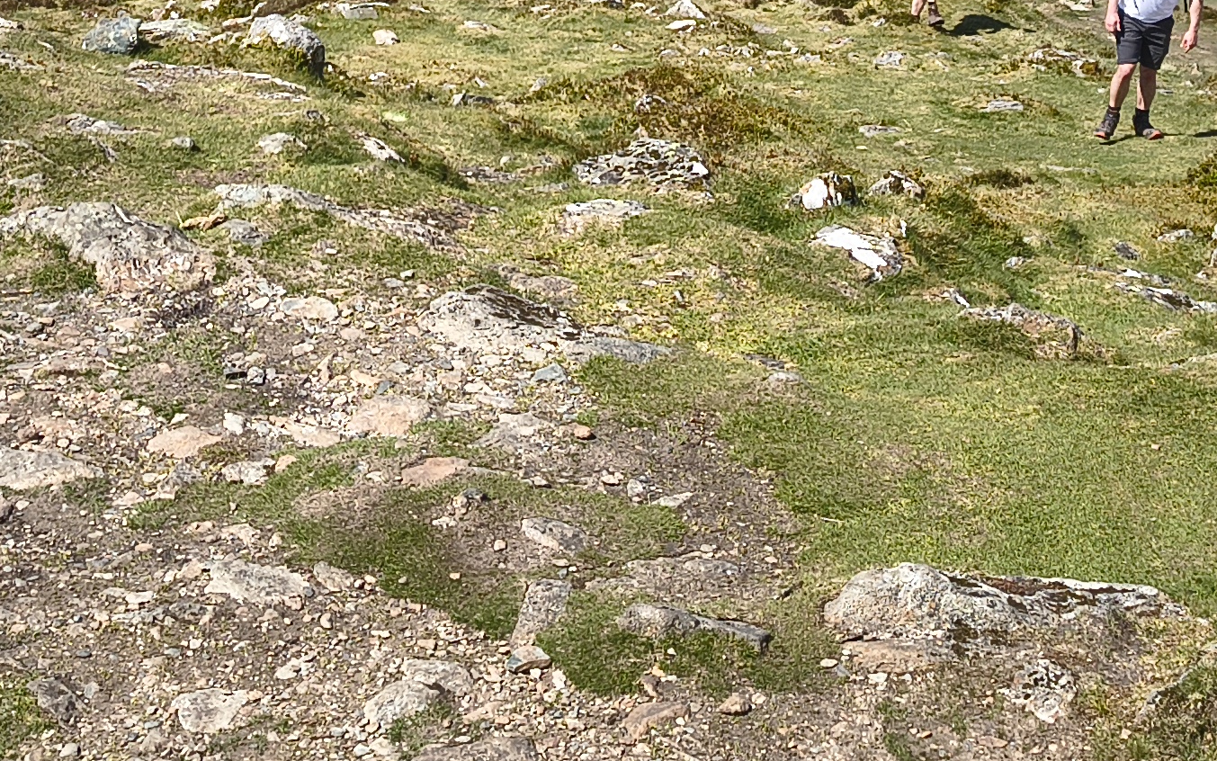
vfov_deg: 16.3
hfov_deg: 26.5
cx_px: 317
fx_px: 2554
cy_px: -139
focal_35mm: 77
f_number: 1.8
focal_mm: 5.56
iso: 101
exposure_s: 1/1680
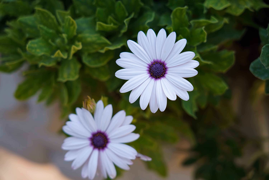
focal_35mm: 84
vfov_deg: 16.3
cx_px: 134
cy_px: 90
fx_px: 628
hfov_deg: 24.2
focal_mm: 84
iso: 800
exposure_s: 1/1000
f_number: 4
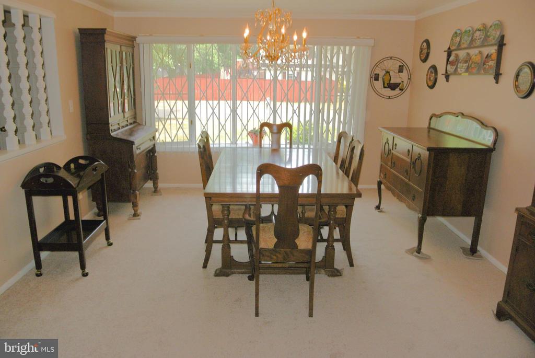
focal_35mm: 27
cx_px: 268
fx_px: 402
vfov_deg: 48.0
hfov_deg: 67.3
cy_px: 179
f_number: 4.5
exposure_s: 1/60
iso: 100
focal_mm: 10
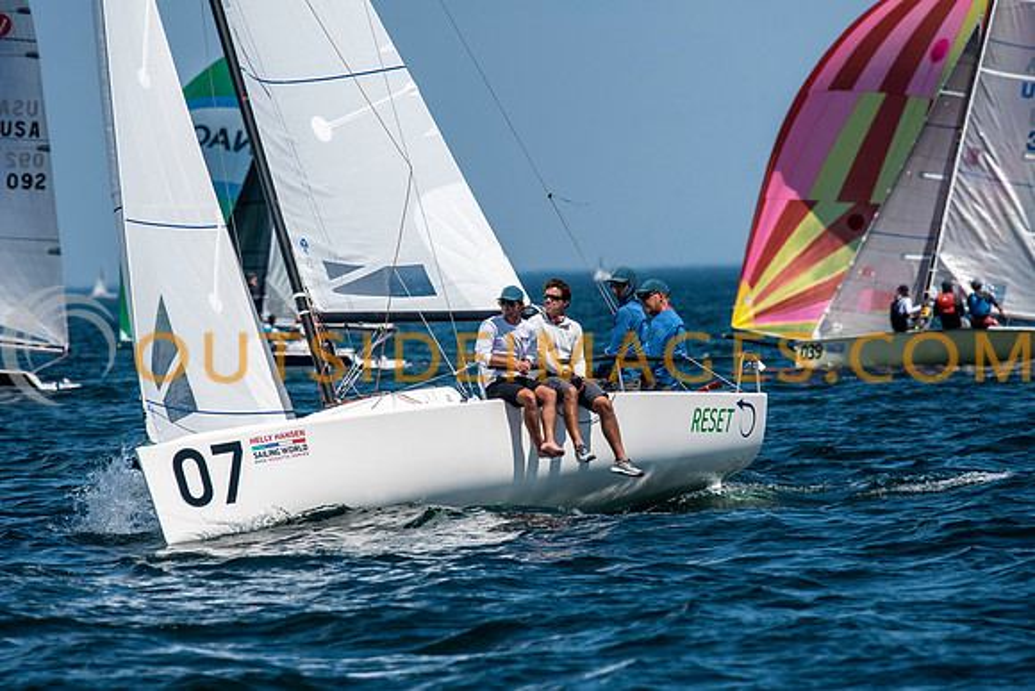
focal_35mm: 450
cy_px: 346
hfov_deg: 4.6
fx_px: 12940
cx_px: 518
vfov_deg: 3.1
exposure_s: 1/4000
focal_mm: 300
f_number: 5.6
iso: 320
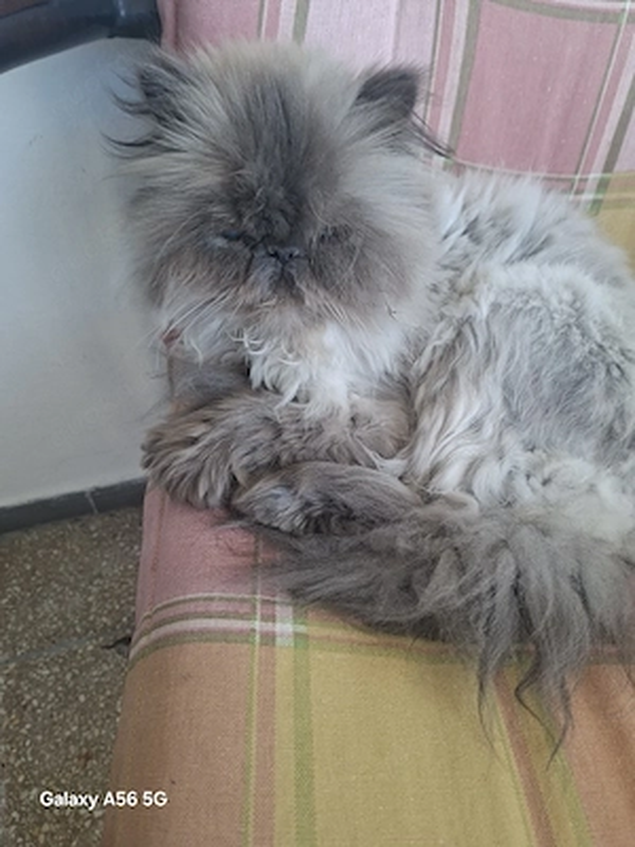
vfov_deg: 73.9
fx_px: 563
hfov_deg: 58.9
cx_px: 318
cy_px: 424
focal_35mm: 23
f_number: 1.8
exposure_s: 1/100
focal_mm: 5.54
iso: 64
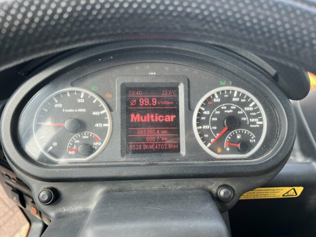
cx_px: 158
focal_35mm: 26
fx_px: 237
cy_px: 118
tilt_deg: -44.3
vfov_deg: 53.1
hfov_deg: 67.3
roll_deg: -2.2
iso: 40
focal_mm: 5.7
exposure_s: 1/147
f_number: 1.5
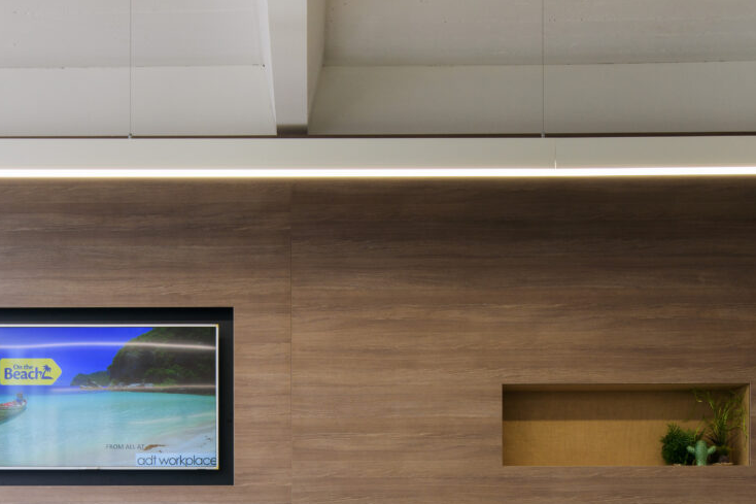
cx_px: 284
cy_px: 627
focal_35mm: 53
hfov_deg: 37.3
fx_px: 1113
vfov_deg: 23.1
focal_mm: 19
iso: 125
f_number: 13
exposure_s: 1/8
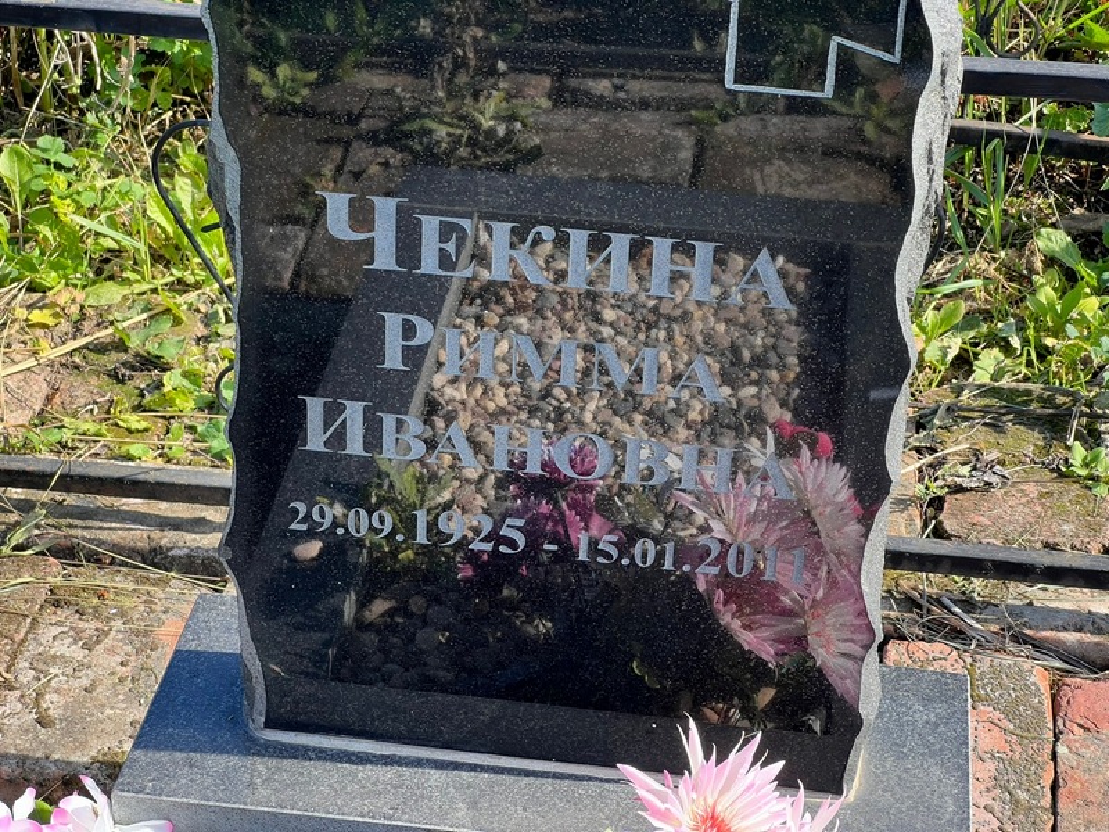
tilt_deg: -32.5
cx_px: 554
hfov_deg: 25.3
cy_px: 416
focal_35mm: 77
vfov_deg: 19.1
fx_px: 2467
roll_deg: -1.2
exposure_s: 1/123
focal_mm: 9
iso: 32
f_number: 2.8
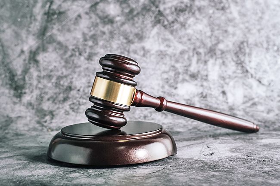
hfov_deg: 39.6
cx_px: 140
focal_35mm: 50
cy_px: 93
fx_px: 389
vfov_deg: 27.0
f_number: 7.1
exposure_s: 1/160
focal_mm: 50
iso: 800
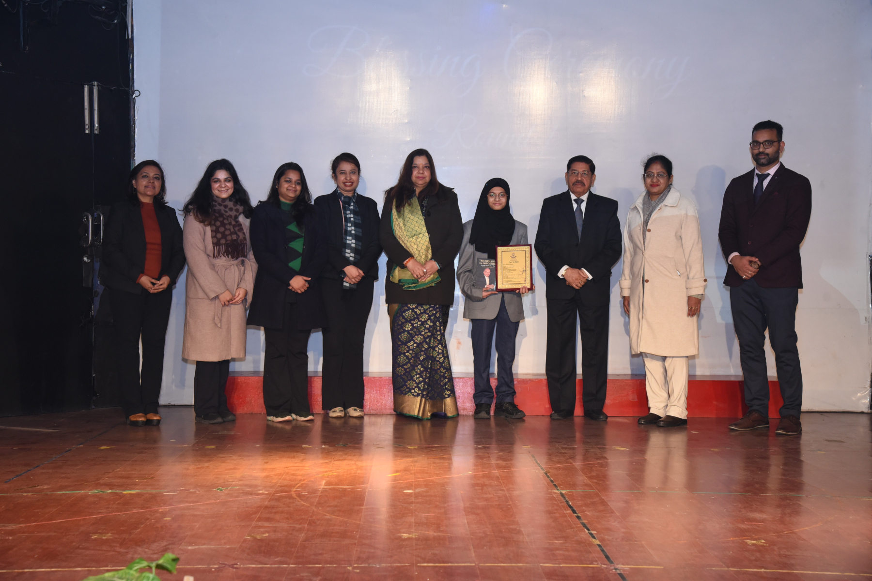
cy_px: 290
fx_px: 1405
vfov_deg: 23.4
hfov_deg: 34.5
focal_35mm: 58
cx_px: 436
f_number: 6.3
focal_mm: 58
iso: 2500
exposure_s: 1/160
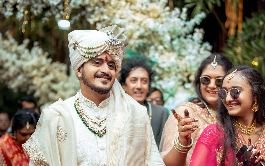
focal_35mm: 65
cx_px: 147
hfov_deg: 31.5
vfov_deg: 19.7
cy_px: 140
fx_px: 469
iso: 64
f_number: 1.4
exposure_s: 1/320
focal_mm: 35
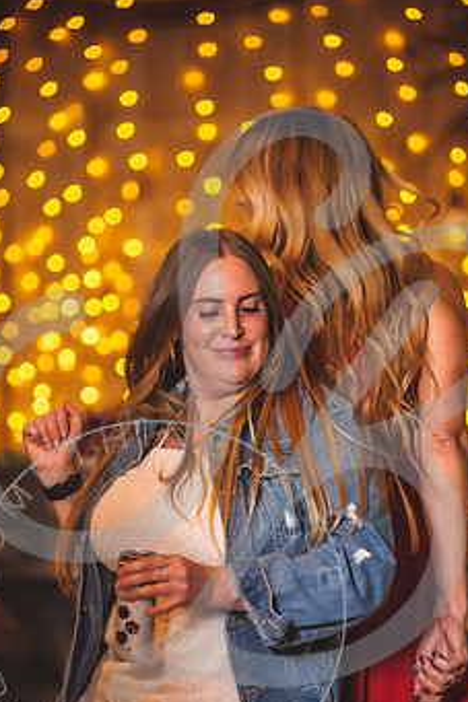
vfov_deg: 12.4
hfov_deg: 8.3
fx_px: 3221
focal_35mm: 165
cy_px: 455
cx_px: 247
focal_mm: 125
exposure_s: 1/100
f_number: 2.8
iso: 800
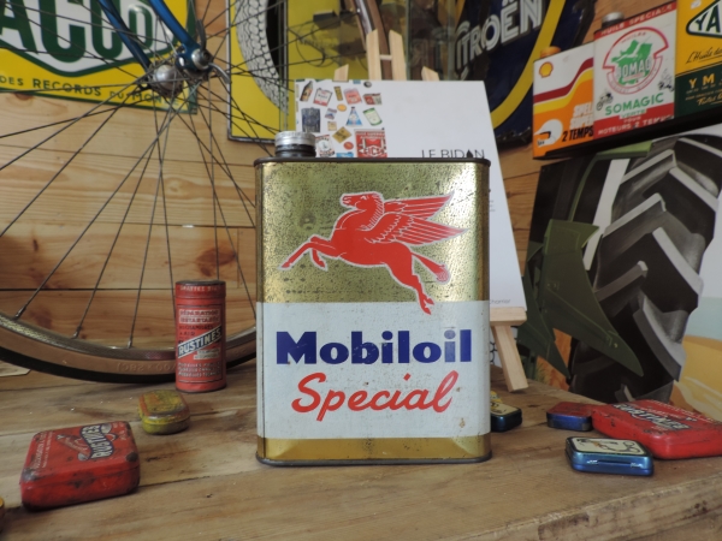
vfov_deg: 56.8
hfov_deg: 71.6
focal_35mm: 24
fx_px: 501
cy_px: 270
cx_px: 361
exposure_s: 1/30
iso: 110
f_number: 3
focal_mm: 4.3
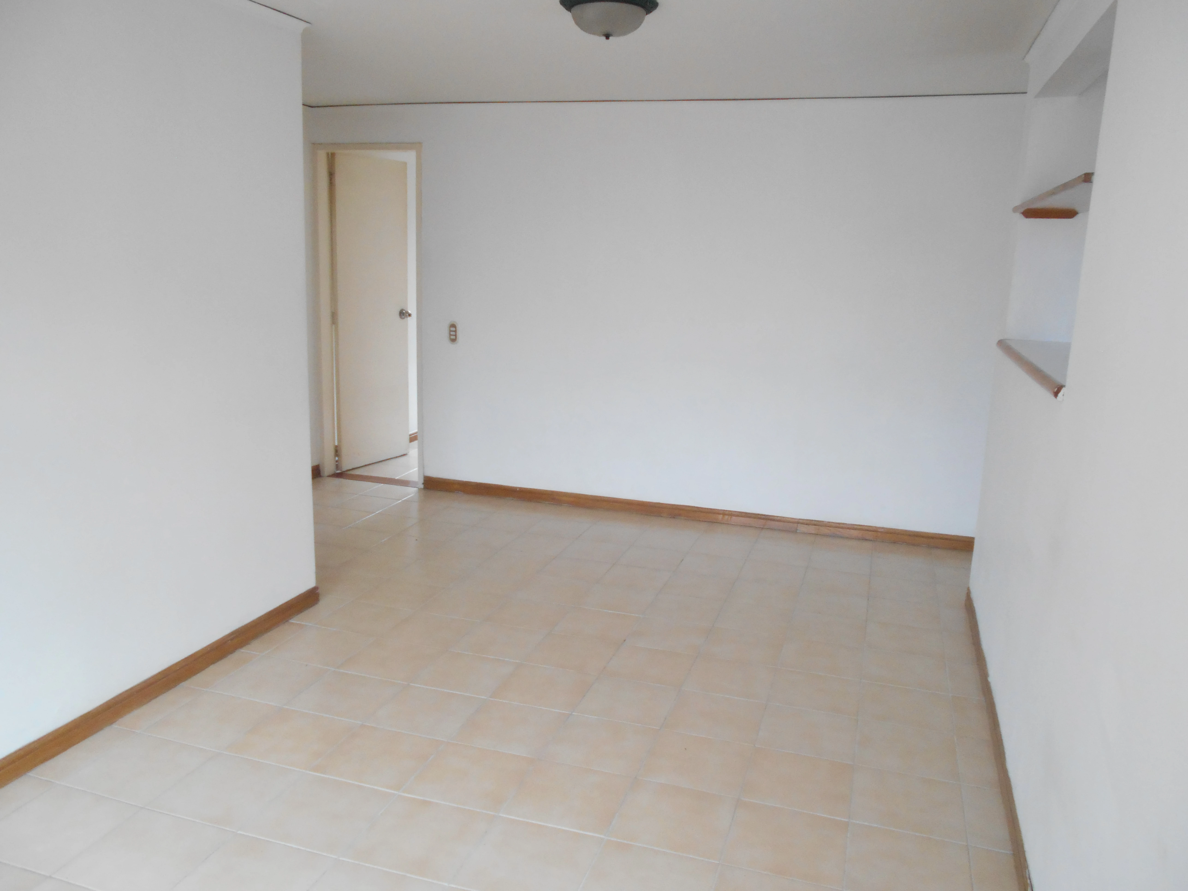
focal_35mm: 26
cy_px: 446
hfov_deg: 67.3
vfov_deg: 53.1
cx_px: 594
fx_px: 892
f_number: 3.2
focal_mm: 4.6
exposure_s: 1/30
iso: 320
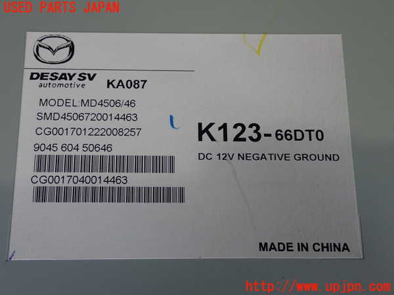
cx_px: 197
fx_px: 535
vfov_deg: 30.9
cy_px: 148
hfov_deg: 40.4
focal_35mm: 47
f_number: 3.1
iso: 200
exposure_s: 1/80
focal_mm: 8.4
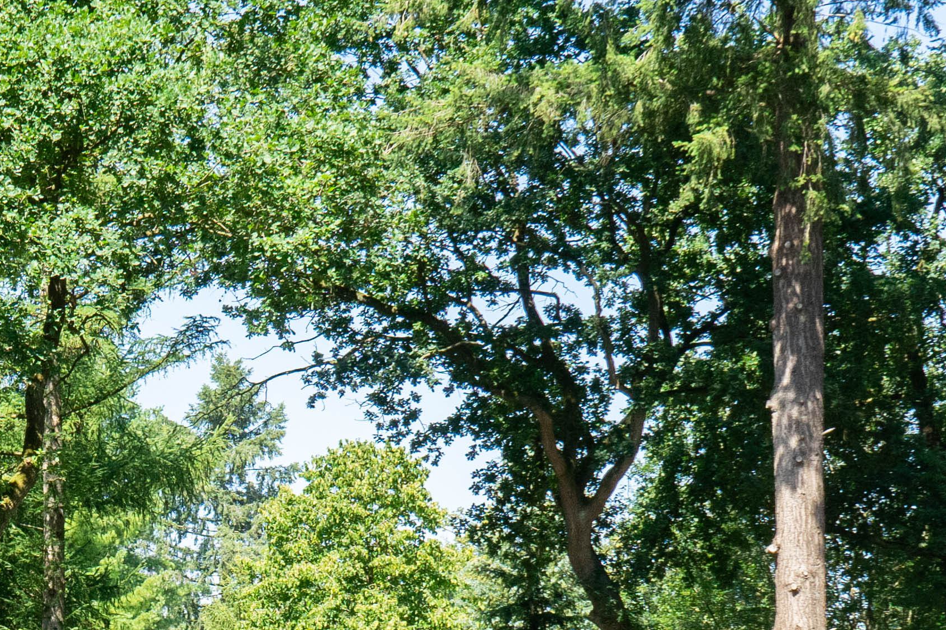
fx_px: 3625
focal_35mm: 138
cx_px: -128
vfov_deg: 9.8
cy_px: 773
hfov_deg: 14.5
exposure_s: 1/320
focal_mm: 39
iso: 640
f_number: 10
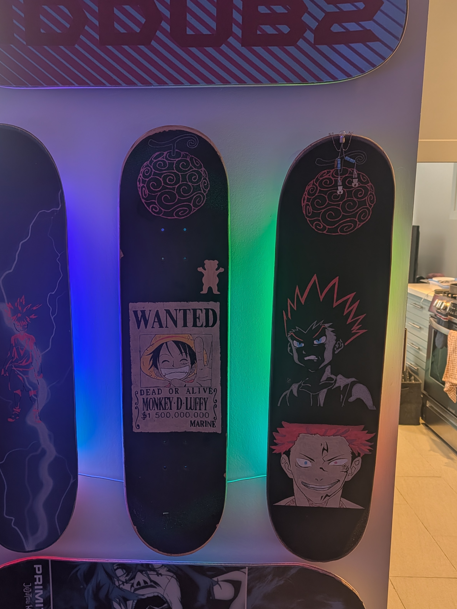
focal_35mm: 31
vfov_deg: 58.3
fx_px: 546
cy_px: 317
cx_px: 169
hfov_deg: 45.0
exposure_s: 1/120
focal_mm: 6.9
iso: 145
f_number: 1.68
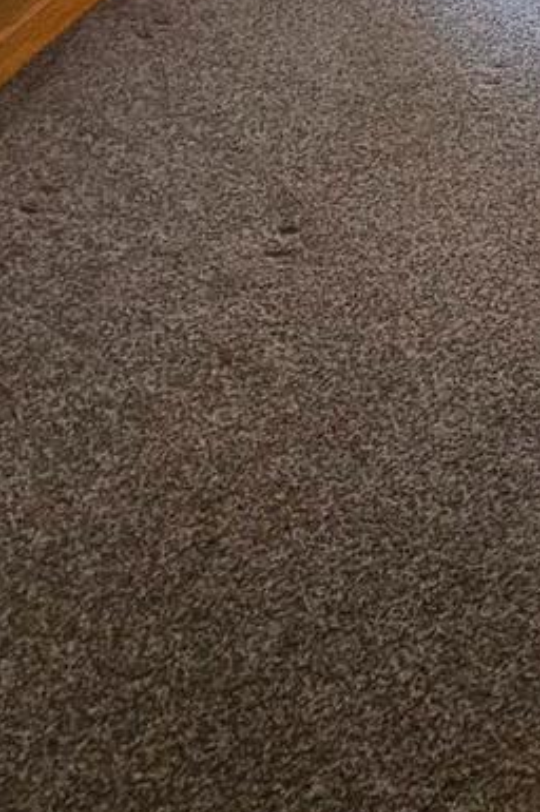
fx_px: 1217
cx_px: 840
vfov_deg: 24.7
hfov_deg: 20.8
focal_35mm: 54
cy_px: -506
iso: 400
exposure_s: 1/30
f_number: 2.2
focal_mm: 2.2
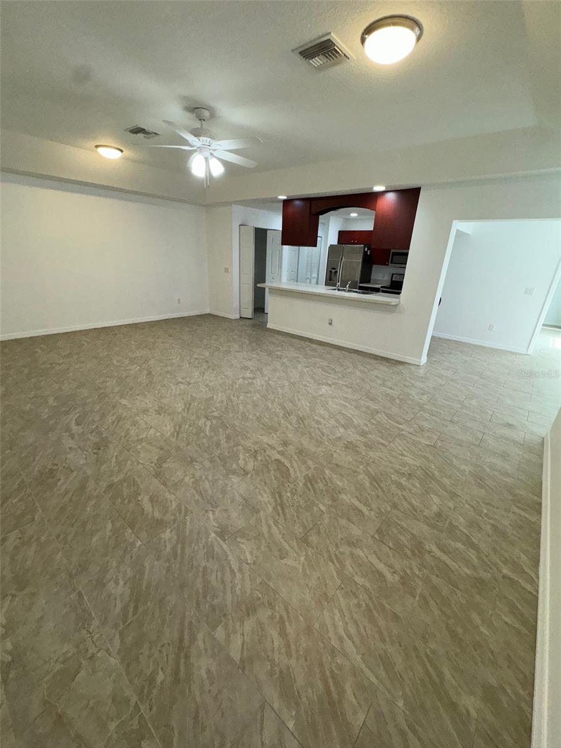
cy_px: 374
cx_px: 280
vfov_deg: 102.1
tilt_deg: -22.2
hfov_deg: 85.7
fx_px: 303
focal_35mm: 14
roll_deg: -2.9
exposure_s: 1/120
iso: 160
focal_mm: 2.22
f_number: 2.2
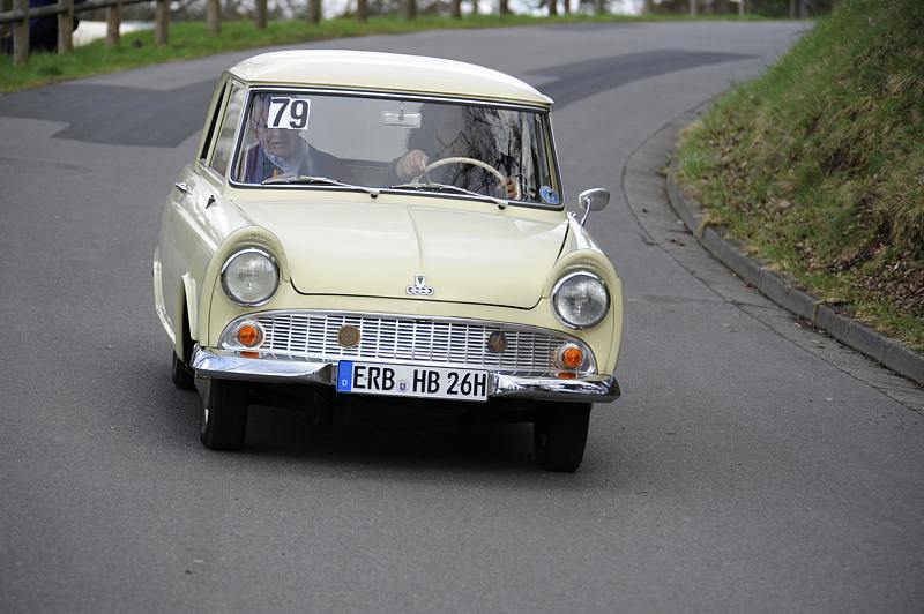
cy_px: 307
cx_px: 462
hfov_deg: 9.8
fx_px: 5385
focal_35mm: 210
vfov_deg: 6.5
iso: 320
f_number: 6.3
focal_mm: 210
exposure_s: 1/320
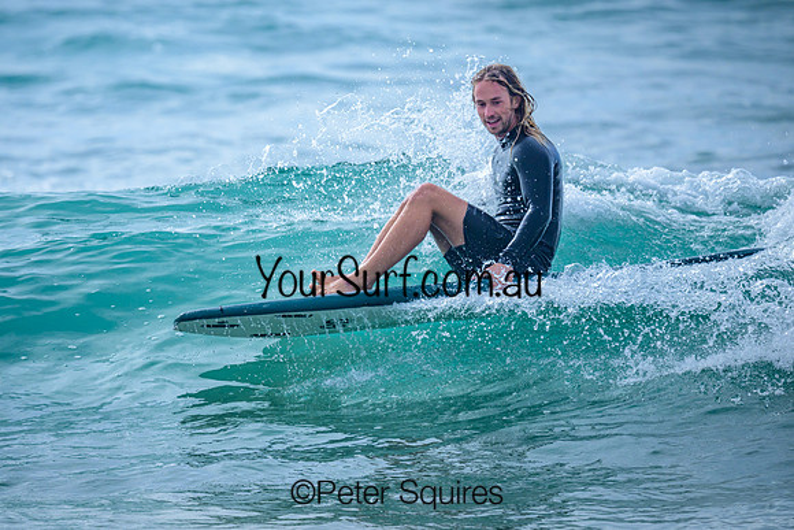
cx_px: 347
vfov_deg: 1.5
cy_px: 244
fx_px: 19877
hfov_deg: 2.3
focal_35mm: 901
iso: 560
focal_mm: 800
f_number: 6.3
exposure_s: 1/3200
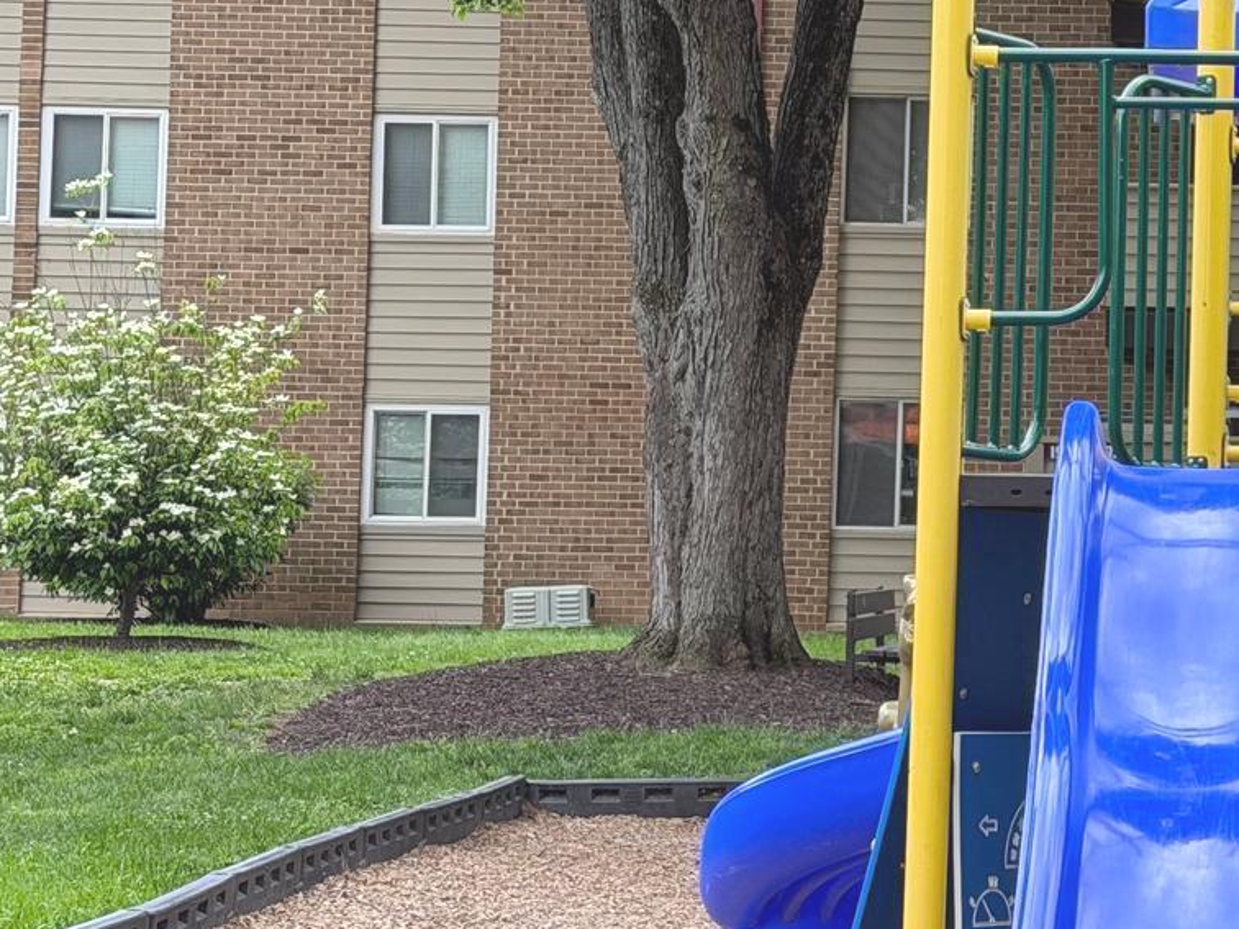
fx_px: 4653
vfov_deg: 11.4
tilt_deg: +3.7
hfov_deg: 14.8
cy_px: 369
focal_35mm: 130
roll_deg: -0.8
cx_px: 1350
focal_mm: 6.76
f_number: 1.78
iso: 80
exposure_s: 1/363
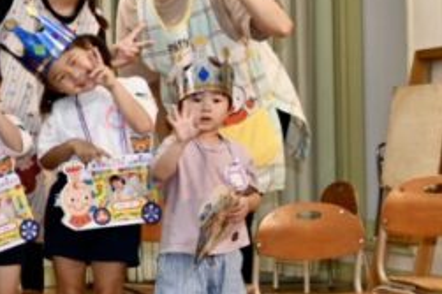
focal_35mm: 147
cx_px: -458
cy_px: 138
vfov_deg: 9.3
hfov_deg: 12.3
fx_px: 1804
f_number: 4.5
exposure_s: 1/80
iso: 200
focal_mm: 24
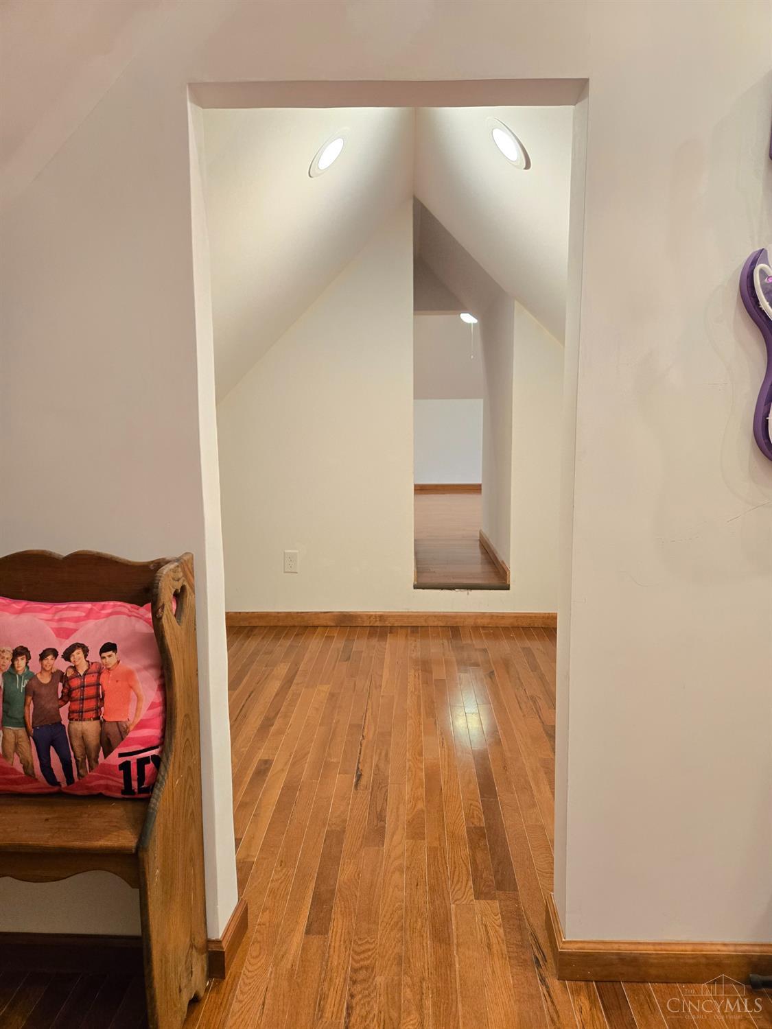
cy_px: 514
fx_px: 684
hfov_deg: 58.9
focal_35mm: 23
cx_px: 386
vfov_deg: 73.9
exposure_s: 1/120
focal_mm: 5.4
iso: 320
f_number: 1.8
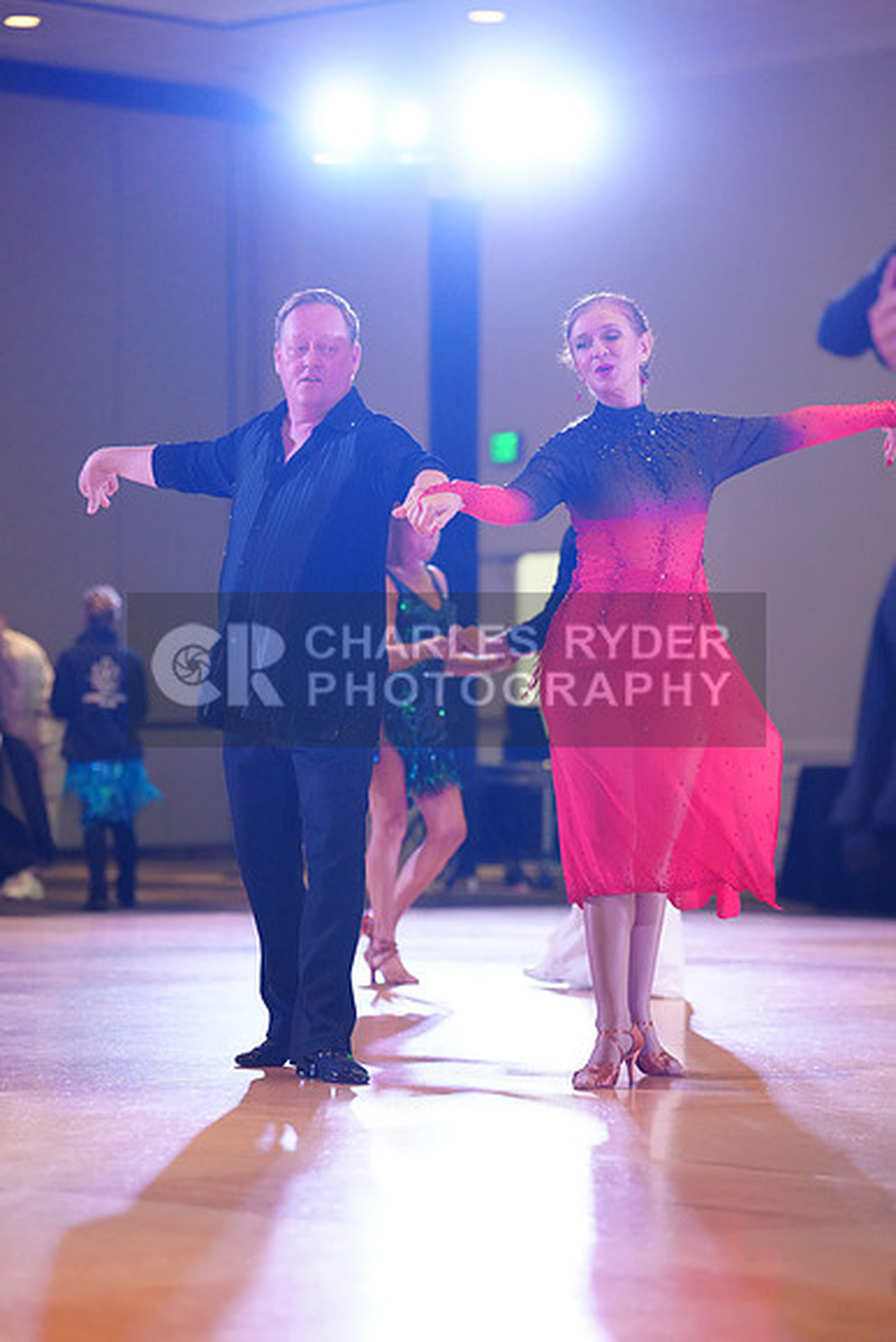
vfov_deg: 16.6
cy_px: 671
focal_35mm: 123
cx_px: 448
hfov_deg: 11.2
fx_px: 4589
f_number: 2.8
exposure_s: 1/400
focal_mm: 123
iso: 5000
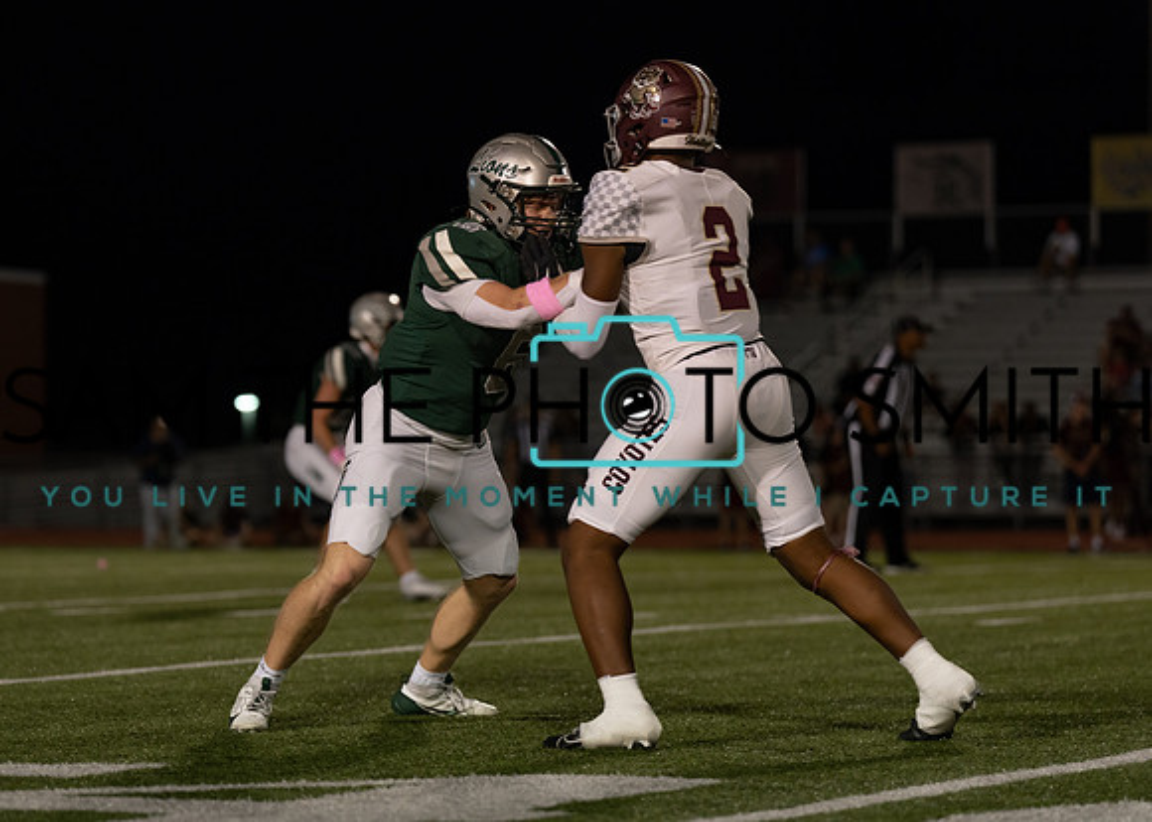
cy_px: 408
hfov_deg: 13.8
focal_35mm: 145
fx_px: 4755
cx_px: 491
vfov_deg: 9.9
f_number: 2.8
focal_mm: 123
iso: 1000
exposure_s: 1/1000
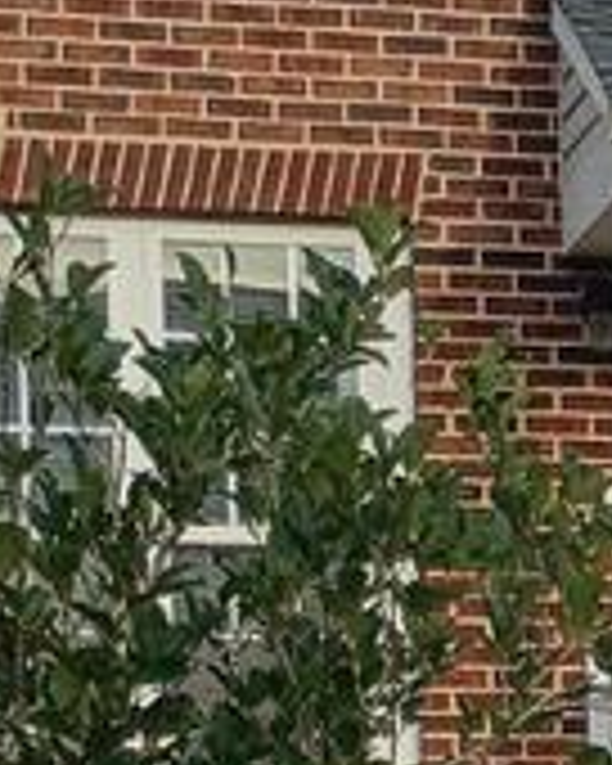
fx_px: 4075
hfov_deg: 8.3
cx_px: 1089
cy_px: 1314
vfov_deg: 10.2
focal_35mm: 180
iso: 100
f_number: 1.8
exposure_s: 1/391
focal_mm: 4.27
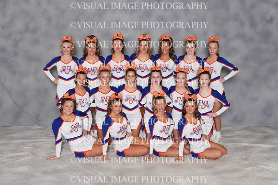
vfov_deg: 27.3
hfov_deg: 40.0
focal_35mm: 50
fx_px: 382
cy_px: 92
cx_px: 139
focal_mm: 33
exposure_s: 1/80
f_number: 8
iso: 800
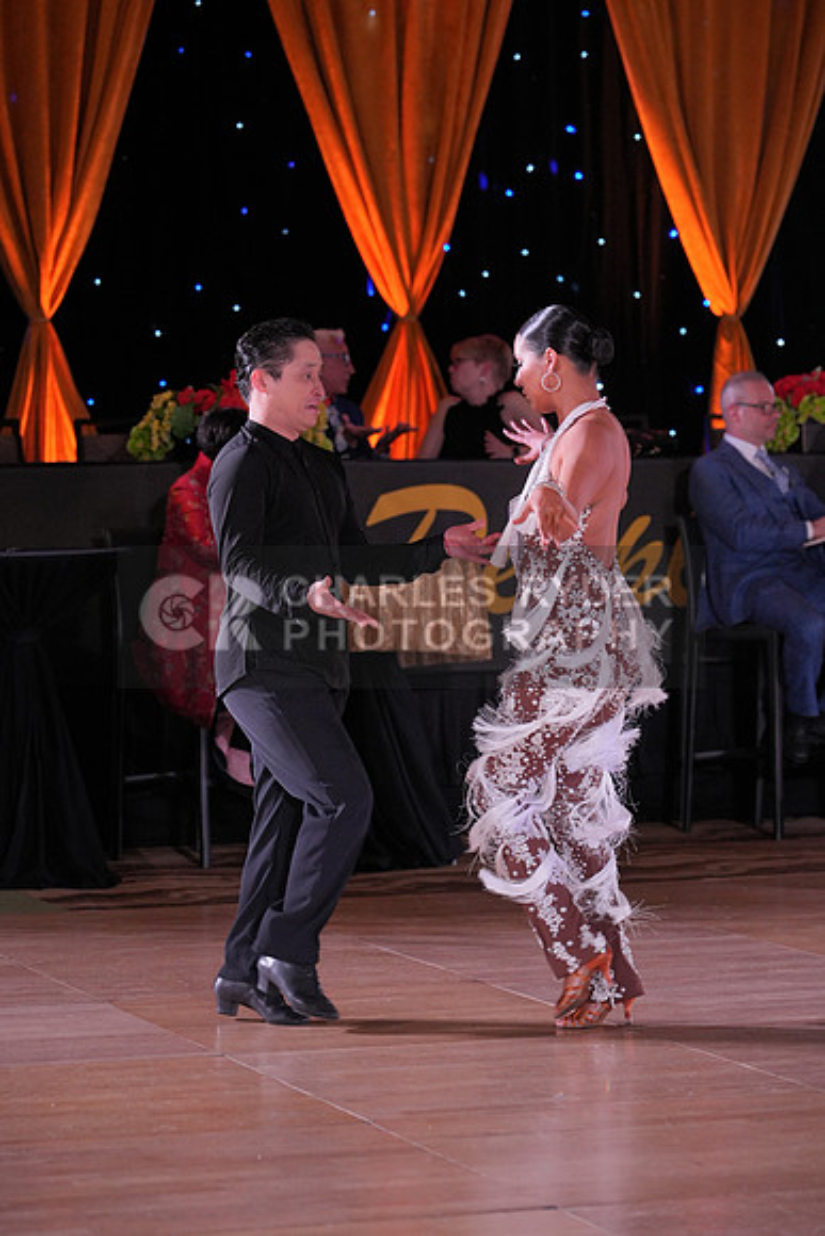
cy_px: 618
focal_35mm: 114
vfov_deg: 17.9
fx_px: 3916
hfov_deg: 12.0
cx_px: 412
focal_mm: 114
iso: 2000
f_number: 4
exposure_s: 1/400
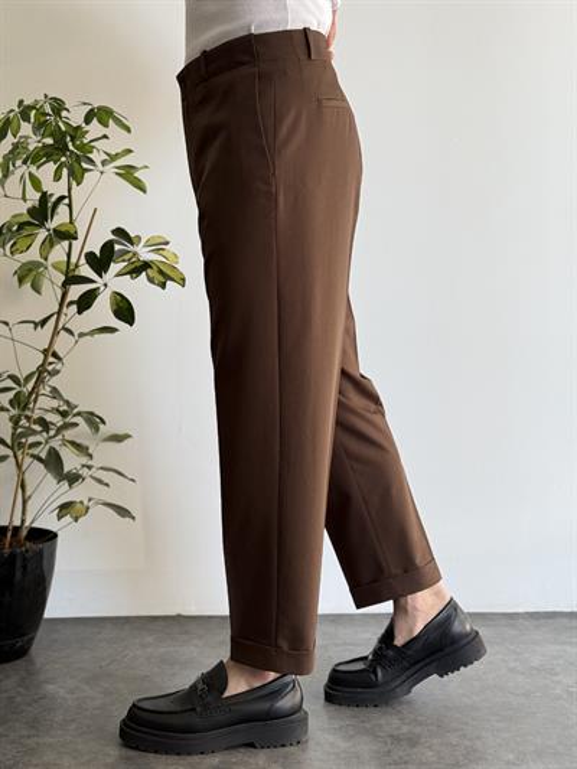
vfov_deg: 39.6
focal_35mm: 48
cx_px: 288
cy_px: 384
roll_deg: -0.3
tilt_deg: -2.9
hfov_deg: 30.3
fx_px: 1066
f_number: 1.78
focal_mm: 6.76
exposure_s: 1/136
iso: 50
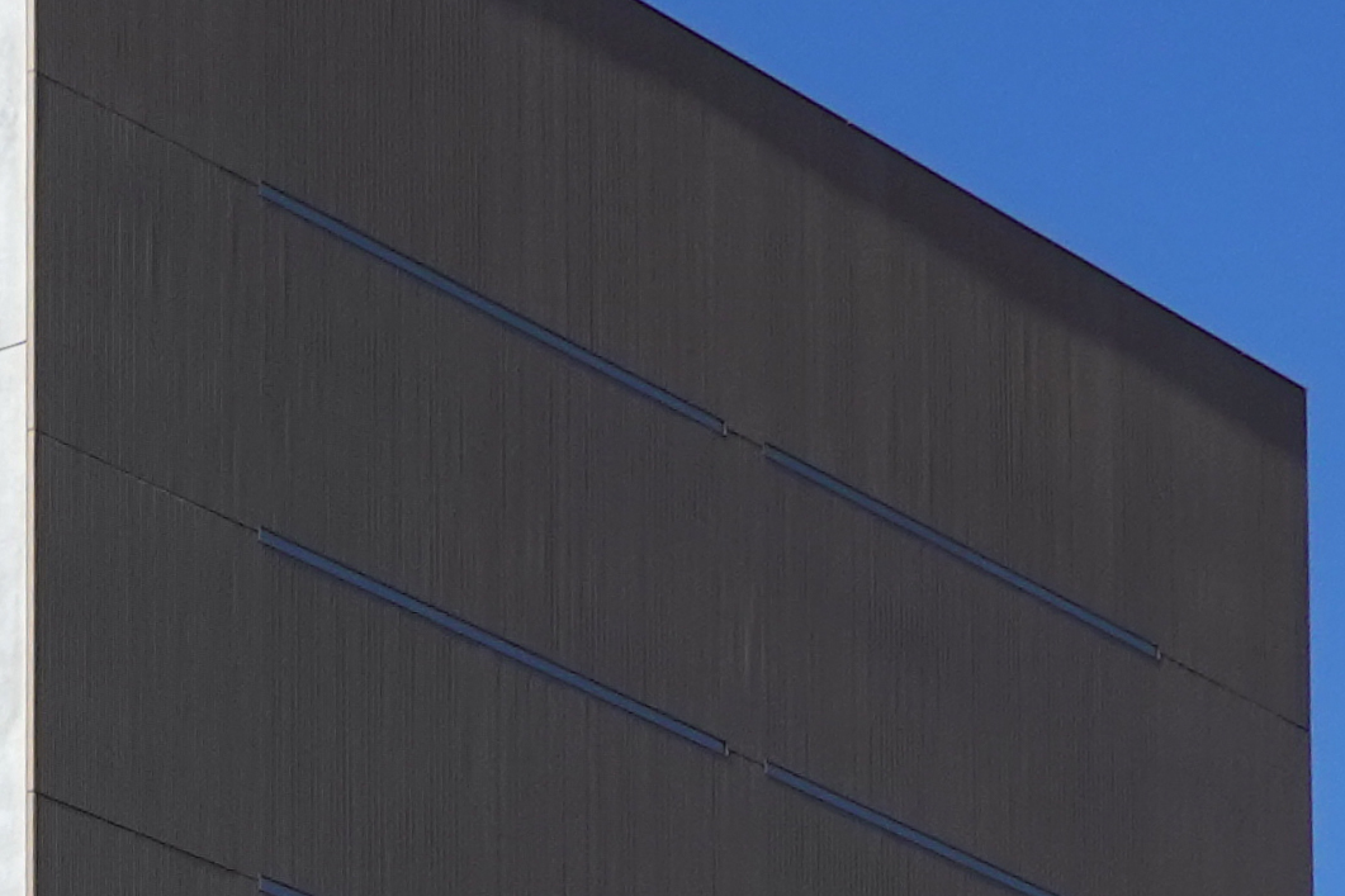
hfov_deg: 10.3
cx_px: -259
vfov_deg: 6.8
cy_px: 1653
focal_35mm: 196
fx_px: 7321
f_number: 7.1
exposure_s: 1/400
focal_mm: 14.12
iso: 100
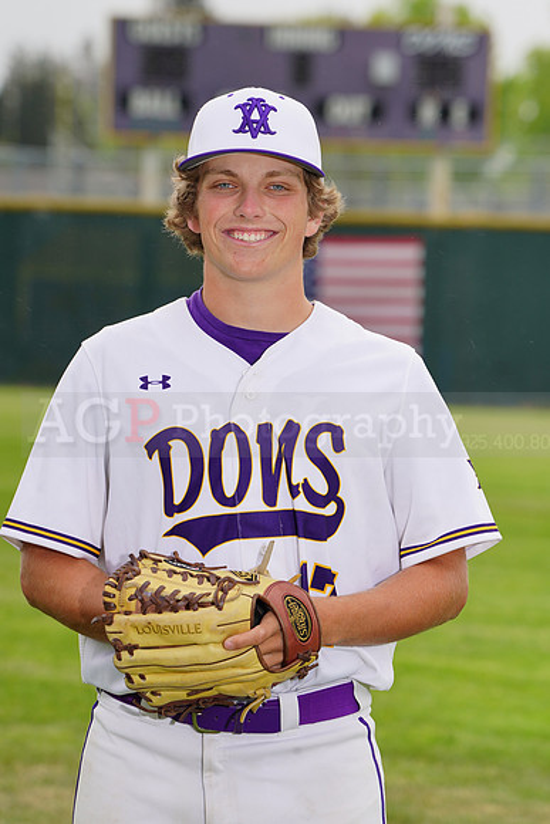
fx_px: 5450
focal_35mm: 238
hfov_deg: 5.8
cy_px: 412
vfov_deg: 8.6
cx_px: 275
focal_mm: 238
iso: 160
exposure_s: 1/250
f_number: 9
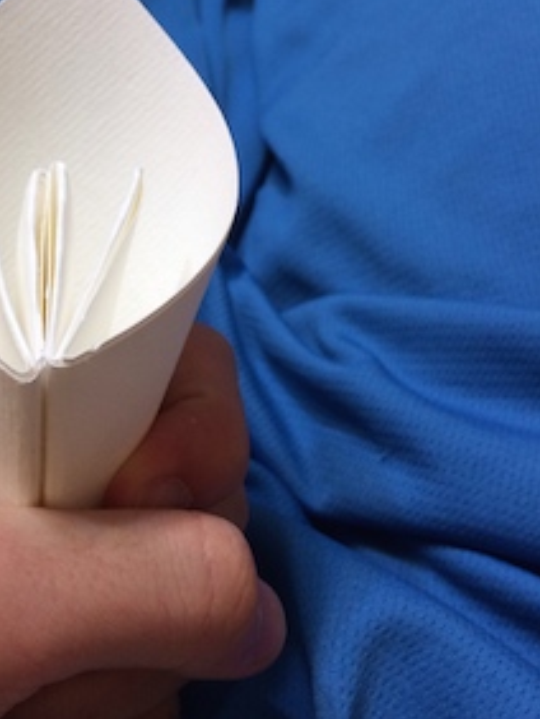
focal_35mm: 51
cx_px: 87
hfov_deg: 27.8
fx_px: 1059
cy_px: 275
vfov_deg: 37.3
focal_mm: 4.12
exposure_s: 1/30
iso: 125
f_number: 2.2
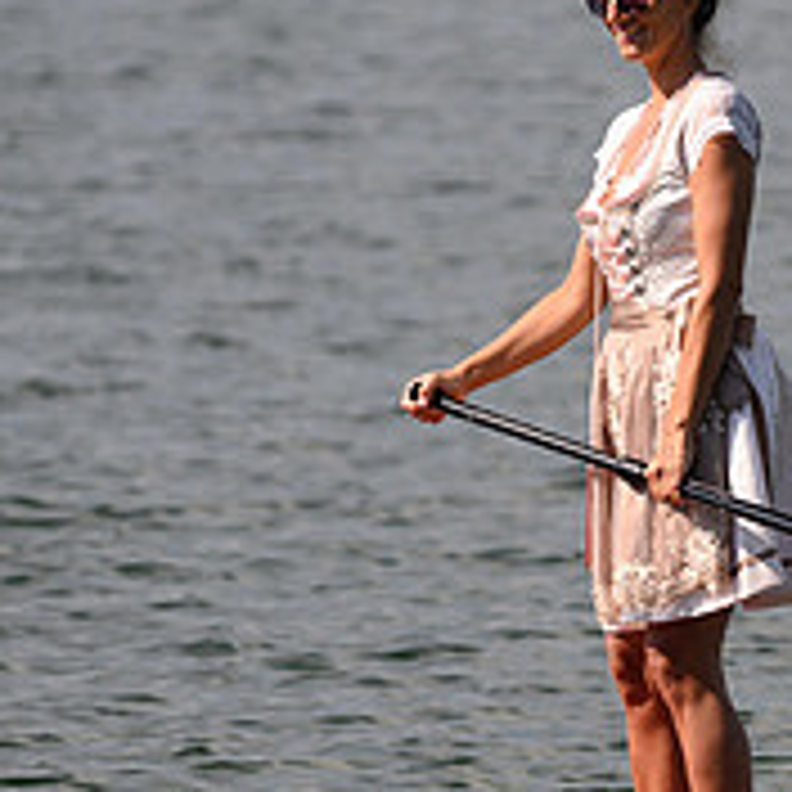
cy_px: 508
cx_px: 675
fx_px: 17110
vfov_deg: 2.7
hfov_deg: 2.7
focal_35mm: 661
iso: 200
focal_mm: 200
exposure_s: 1/1000
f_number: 4
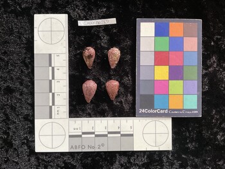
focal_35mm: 29
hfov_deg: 61.6
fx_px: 189
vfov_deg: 48.3
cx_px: 112
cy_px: 84
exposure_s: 1/60
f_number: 1.8
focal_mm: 3
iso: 160
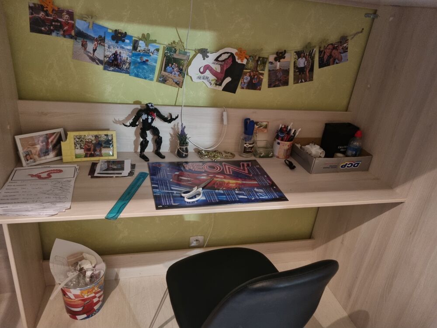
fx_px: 328
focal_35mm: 26
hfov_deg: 67.3
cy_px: 164
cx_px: 218
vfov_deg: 53.1
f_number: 1.8
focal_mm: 5.4
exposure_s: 1/25
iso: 800
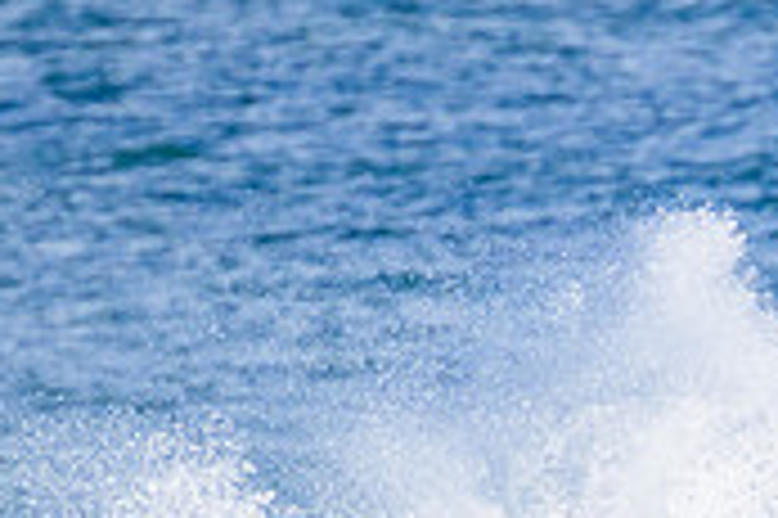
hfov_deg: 0.8
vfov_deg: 0.5
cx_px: 1106
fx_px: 57991
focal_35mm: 2686
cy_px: 827
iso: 2000
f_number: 11
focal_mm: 800
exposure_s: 1/2000
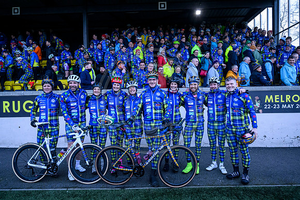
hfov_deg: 73.7
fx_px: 200
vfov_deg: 53.2
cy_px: 100
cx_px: 150
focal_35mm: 24
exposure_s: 1/500
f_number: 4.5
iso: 5000
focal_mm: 24
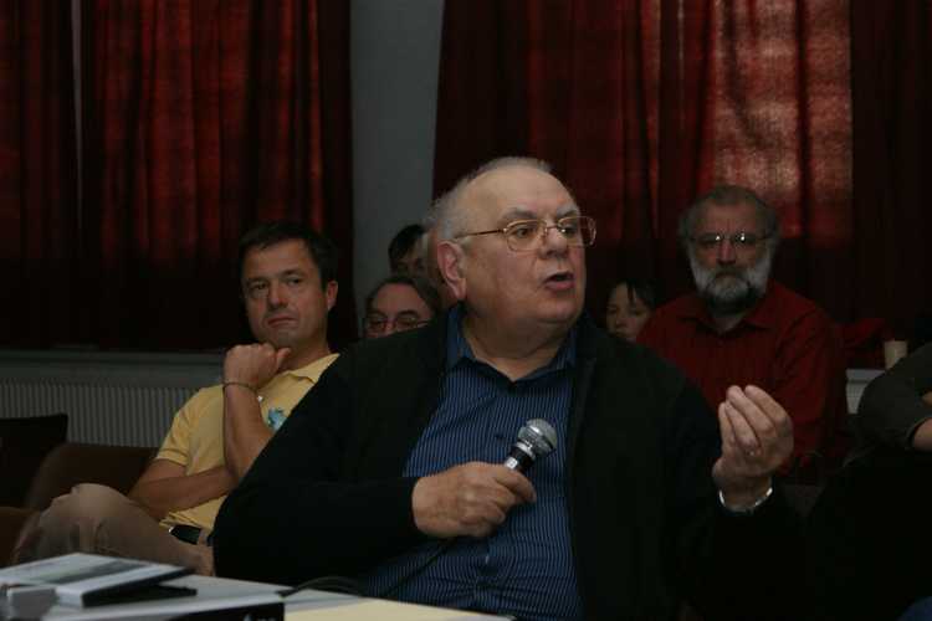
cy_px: 310
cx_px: 466
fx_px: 2718
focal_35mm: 105
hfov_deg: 19.5
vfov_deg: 13.0
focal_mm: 70
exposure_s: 1/125
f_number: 5.6
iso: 400
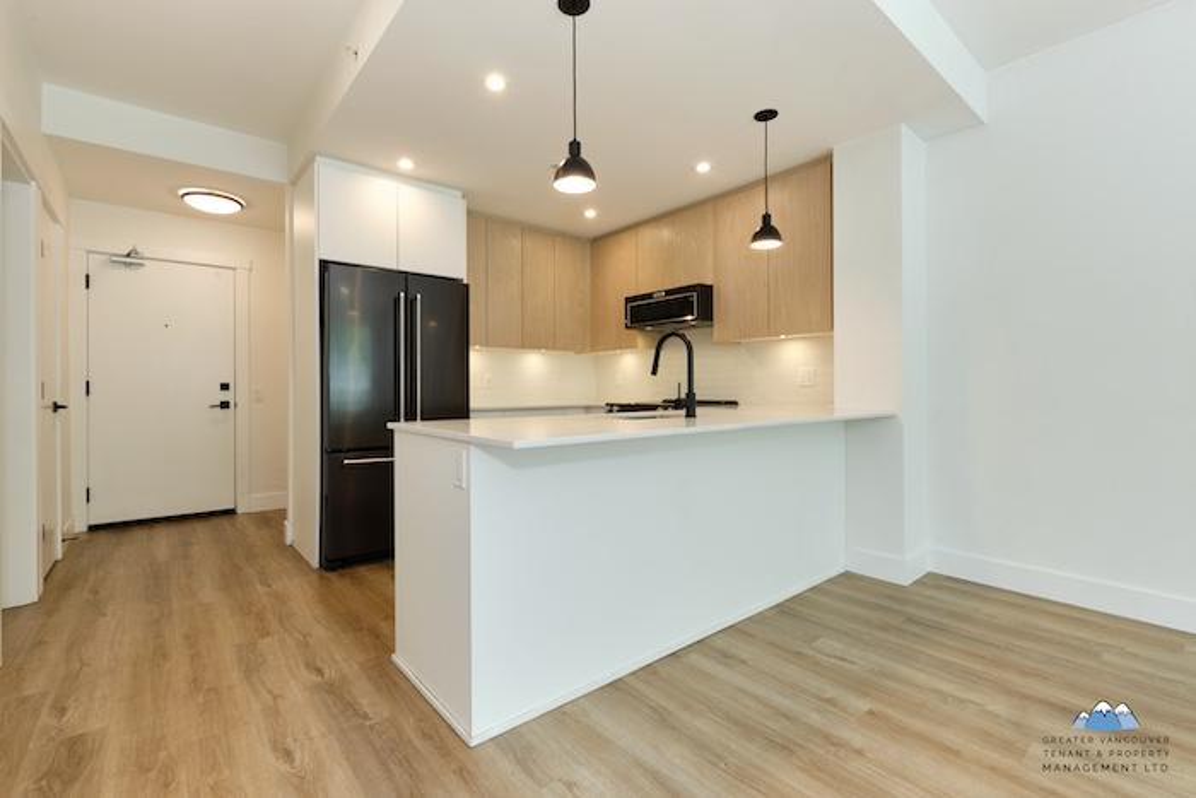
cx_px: 598
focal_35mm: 15
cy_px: 399
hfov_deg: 100.4
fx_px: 498
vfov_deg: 77.4
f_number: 8
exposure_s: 1/8
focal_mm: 10
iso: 200
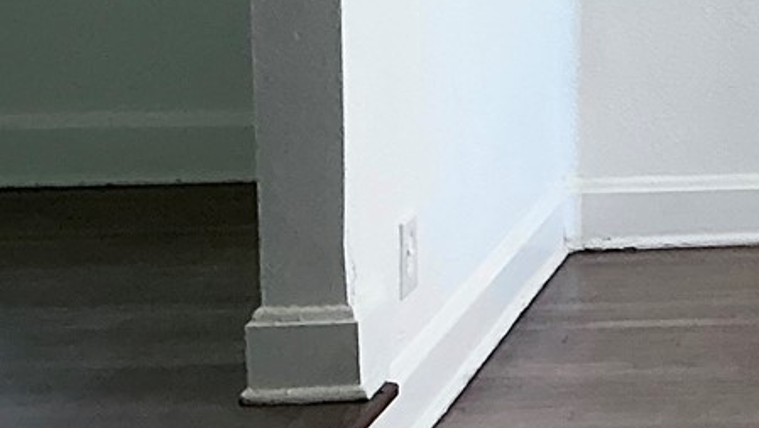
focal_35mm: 135
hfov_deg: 13.9
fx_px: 2718
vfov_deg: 8.7
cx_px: 1433
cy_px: -264
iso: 64
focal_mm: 3
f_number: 1.8
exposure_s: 1/120
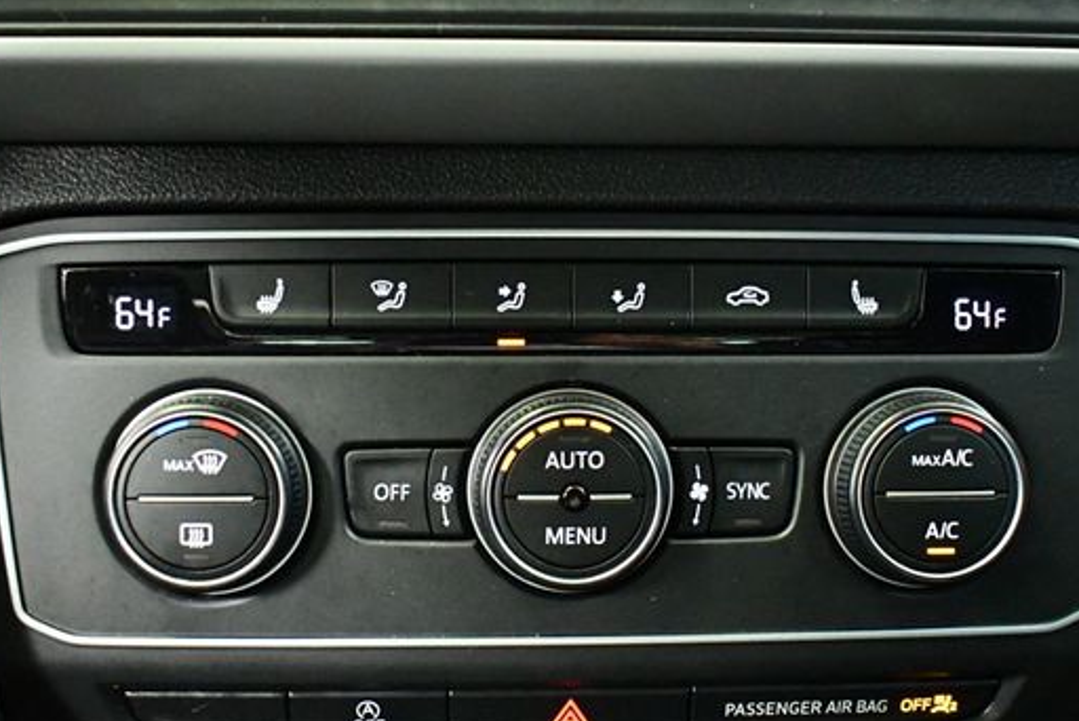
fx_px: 1349
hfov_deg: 43.6
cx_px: 546
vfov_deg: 29.9
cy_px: 409
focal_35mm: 45
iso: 11400
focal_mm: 18
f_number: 3.5
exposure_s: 1/60
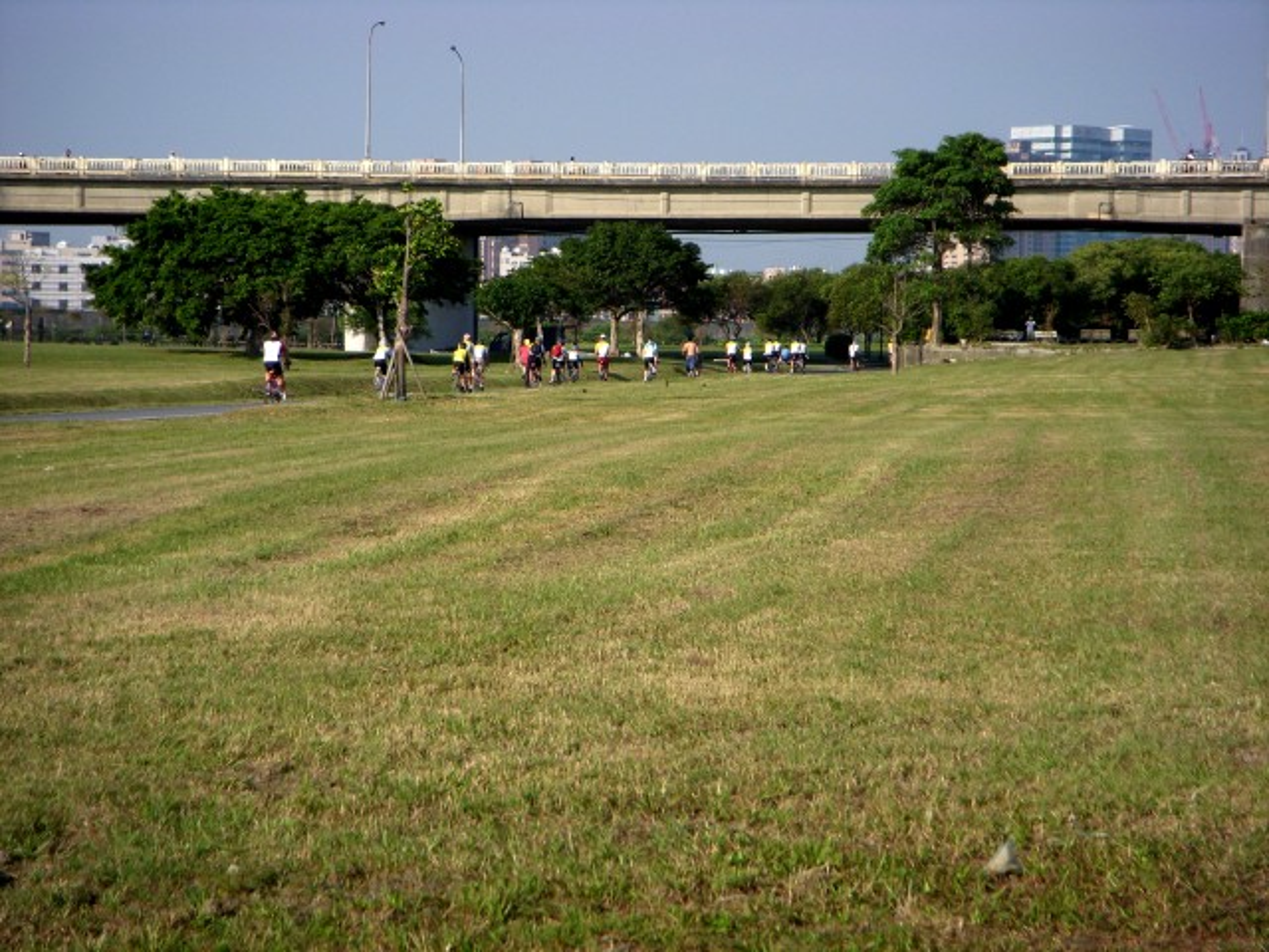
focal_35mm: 114
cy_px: 476
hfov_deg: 17.3
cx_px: 634
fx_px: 4179
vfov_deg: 13.0
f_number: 4.2
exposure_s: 1/640
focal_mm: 18.9
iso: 100
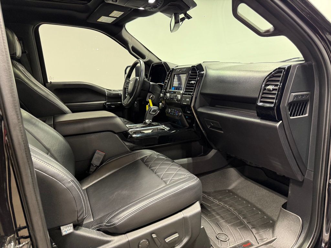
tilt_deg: -10.7
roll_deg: -0.9
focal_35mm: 24
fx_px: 229
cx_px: 166
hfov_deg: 71.6
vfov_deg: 56.8
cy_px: 124
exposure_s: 1/60
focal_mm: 6.76
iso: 250
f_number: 1.78
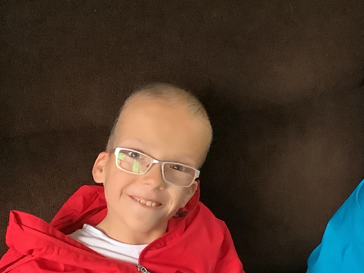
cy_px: 172
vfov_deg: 19.1
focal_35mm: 77
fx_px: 810
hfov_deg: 25.3
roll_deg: -2.5
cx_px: 217
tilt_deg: -26.8
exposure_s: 1/60
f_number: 2.4
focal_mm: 3.3
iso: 320
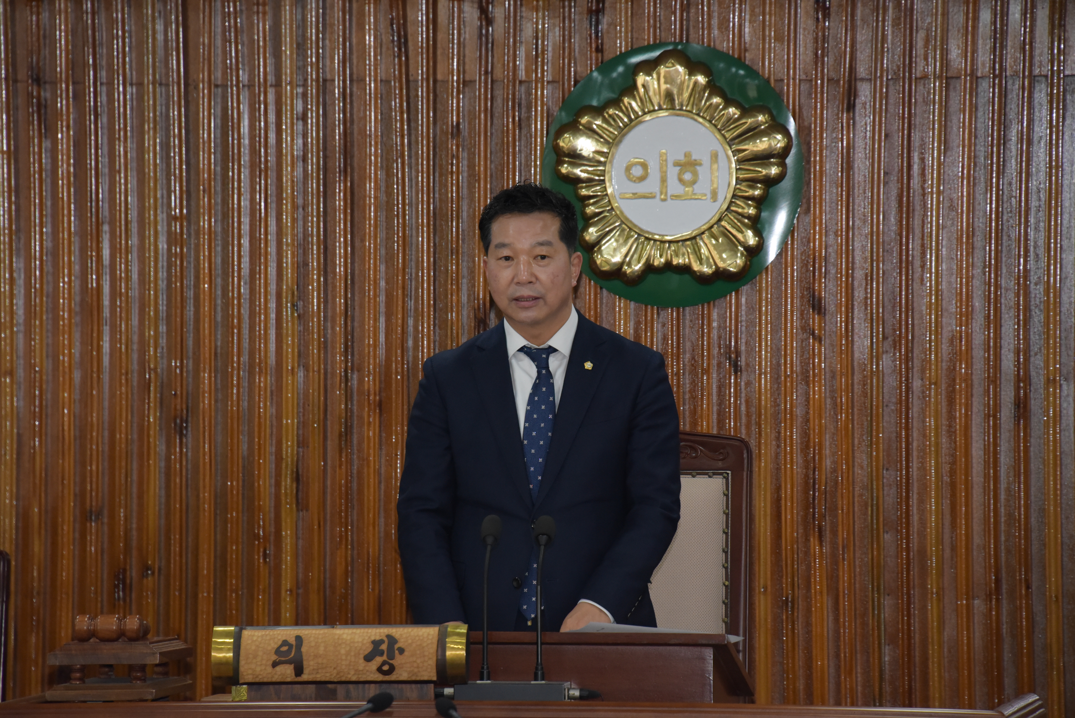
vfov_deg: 4.6
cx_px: 538
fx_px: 8961
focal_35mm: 300
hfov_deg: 6.9
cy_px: 359
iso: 3200
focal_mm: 300
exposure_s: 1/200
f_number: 8
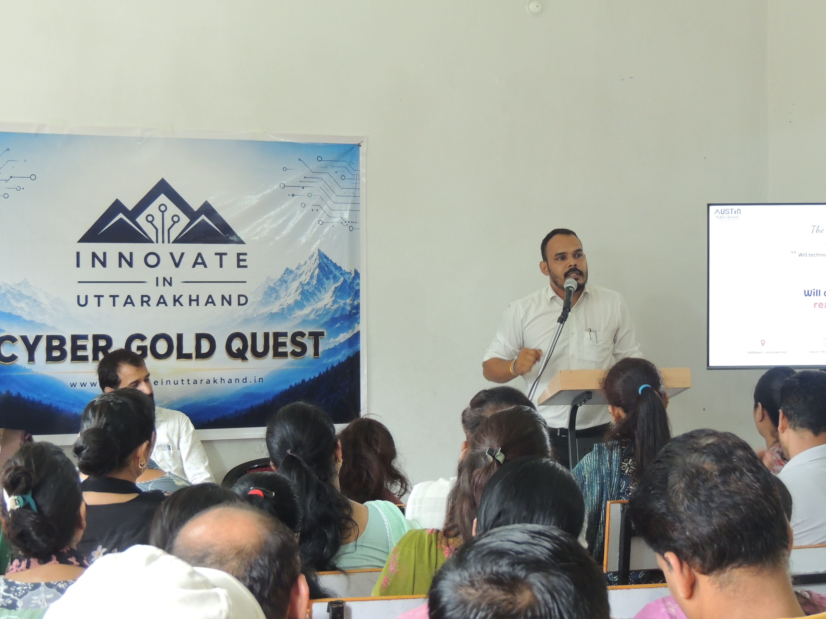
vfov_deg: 19.6
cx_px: 413
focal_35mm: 75
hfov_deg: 26.0
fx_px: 1790
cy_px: 310
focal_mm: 13.3
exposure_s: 1/25
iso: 400
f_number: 3.9
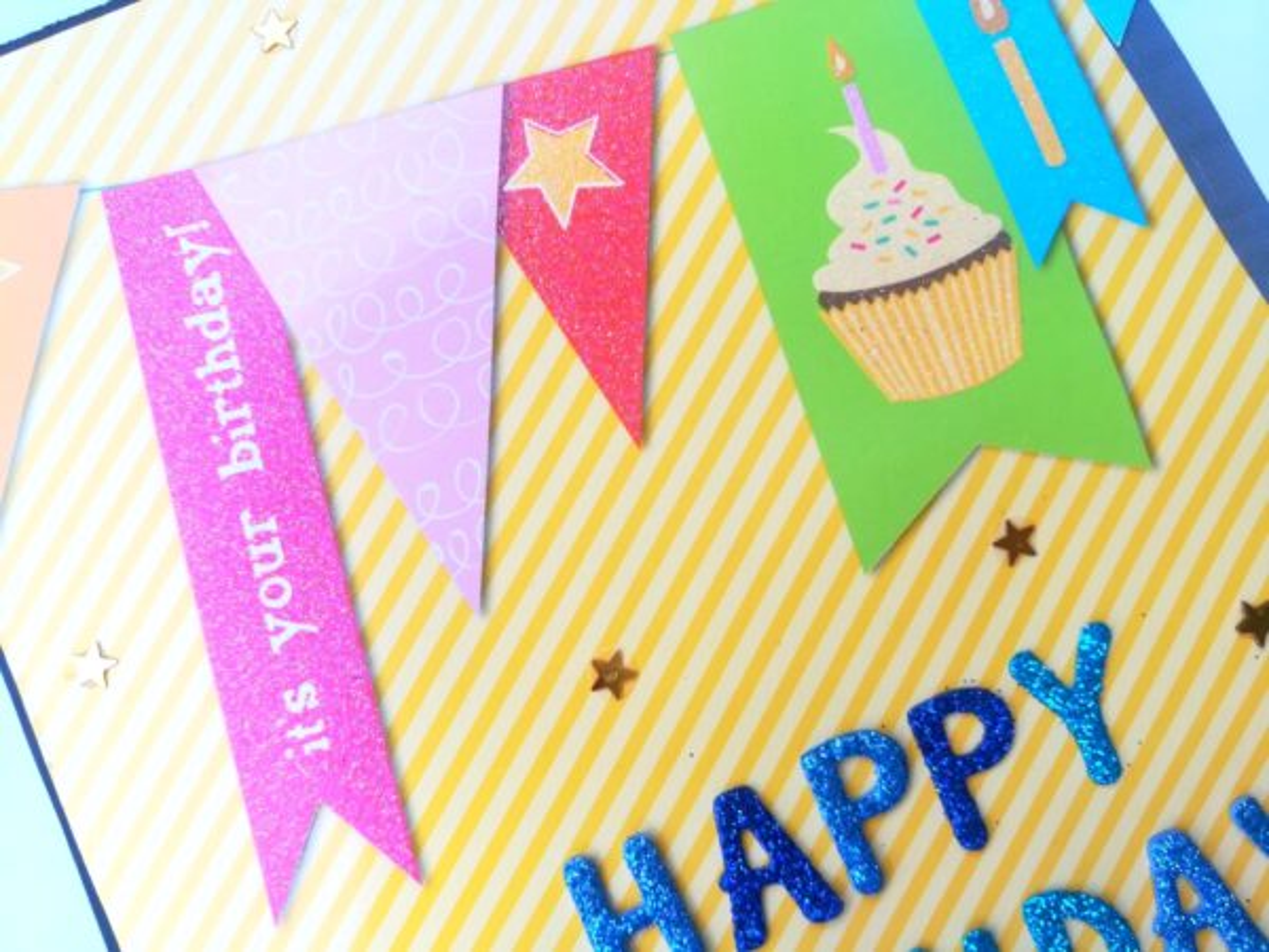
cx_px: 634
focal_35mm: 26
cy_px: 476
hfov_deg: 67.3
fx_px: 953
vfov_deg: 53.1
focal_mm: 3.83
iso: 64
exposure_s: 1/100
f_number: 2.2
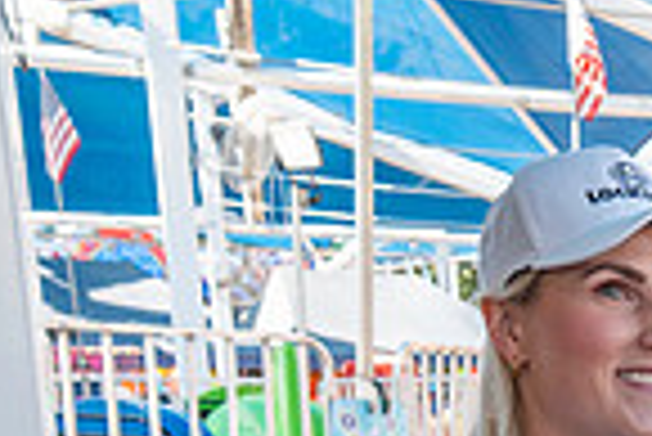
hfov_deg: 17.1
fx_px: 1740
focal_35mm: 96
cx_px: 1205
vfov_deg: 12.8
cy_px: 816
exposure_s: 1/50
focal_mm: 24
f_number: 4.5
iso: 100
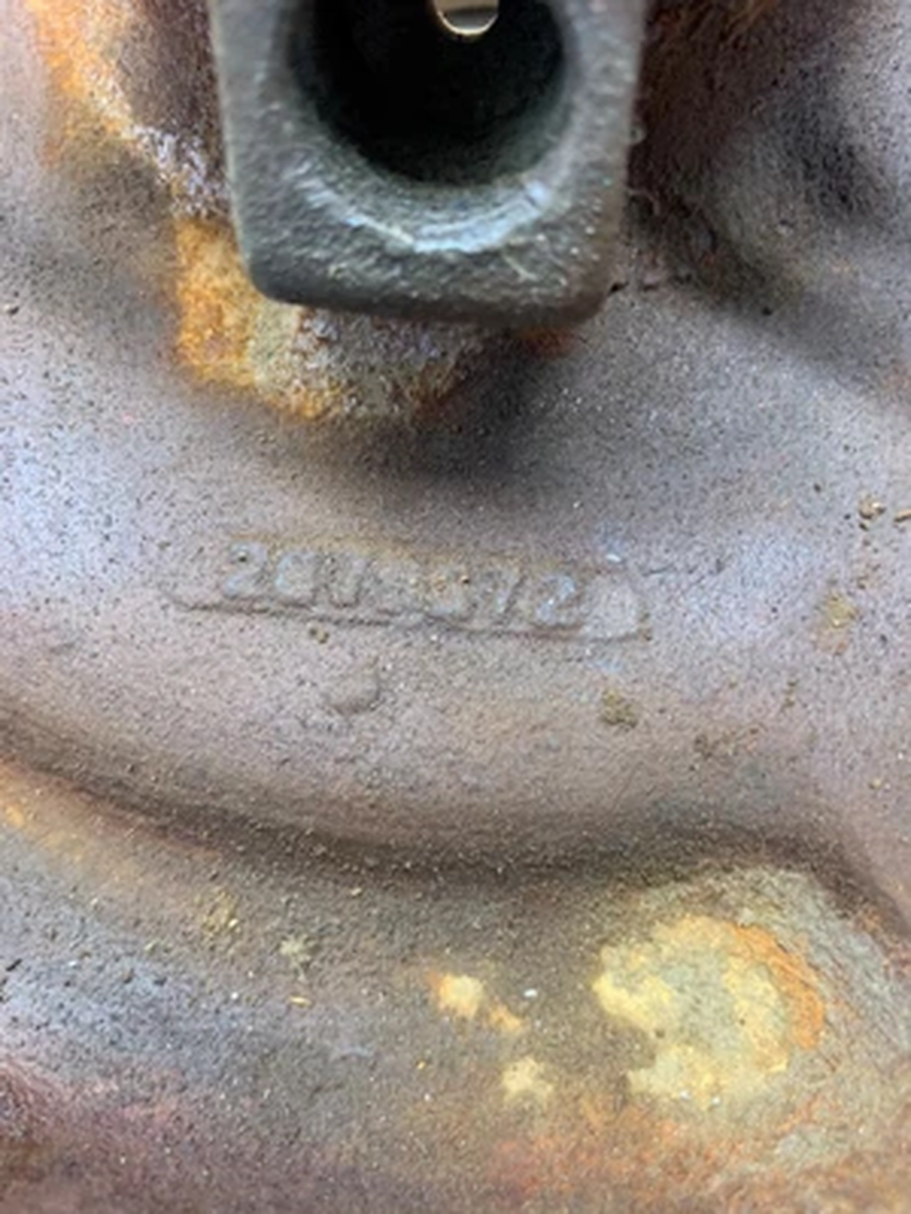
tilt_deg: -72.0
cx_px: 456
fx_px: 912
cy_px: 607
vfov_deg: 67.3
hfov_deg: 53.1
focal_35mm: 26
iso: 200
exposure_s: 1/60
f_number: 1.8
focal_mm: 4.25
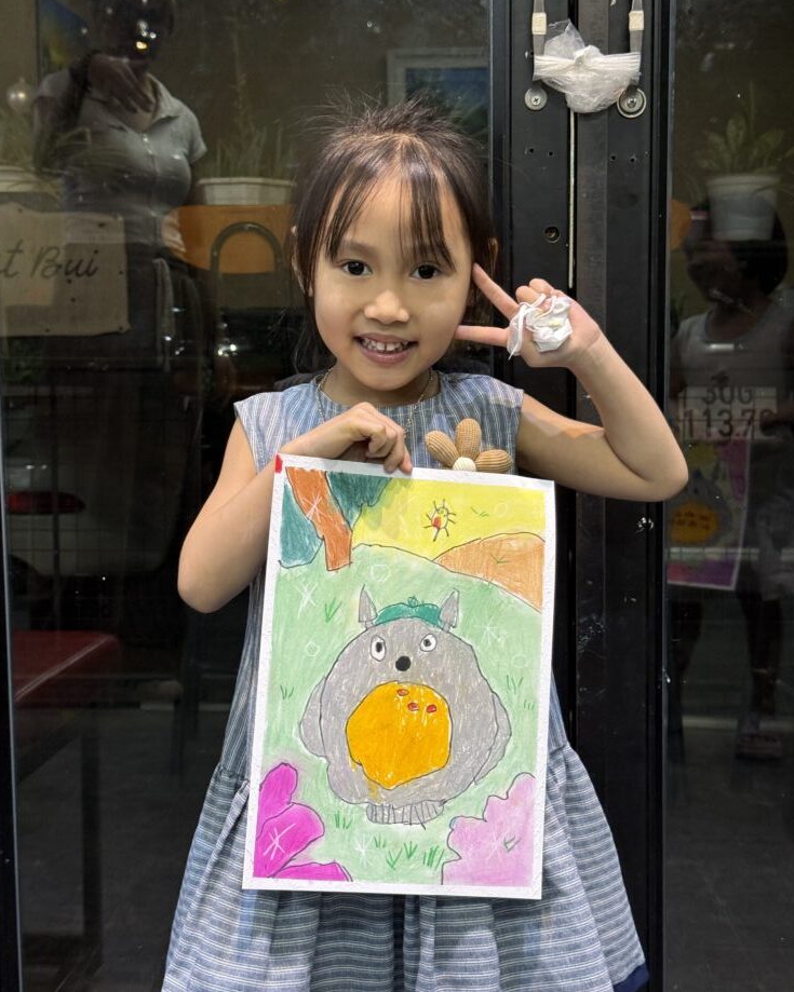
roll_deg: -0.5
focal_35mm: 51
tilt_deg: -6.4
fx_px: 1498
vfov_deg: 36.6
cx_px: 393
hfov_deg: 29.7
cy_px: 465
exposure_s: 1/100
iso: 160
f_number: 1.78
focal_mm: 6.76
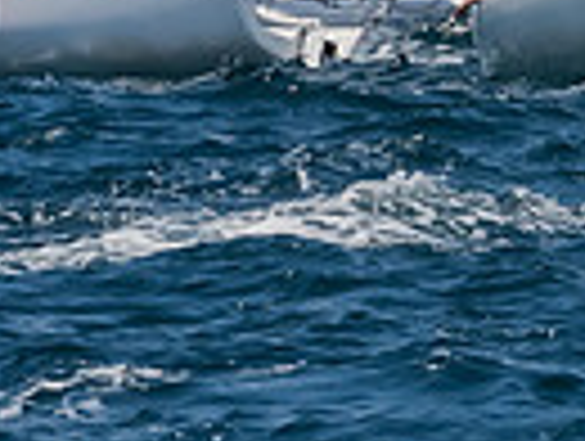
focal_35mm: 630
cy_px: -392
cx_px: 819
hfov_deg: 3.1
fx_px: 10666
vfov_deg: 2.4
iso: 640
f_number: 14
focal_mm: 98
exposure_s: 1/1250
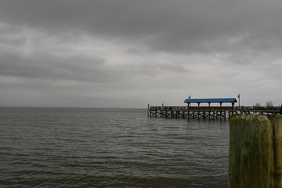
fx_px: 259
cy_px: 94
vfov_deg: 40.0
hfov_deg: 57.2
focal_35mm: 33
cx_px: 141
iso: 200
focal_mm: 22
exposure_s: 1/500
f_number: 11
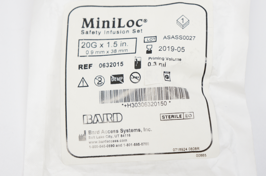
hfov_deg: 24.6
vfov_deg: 16.5
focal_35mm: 82
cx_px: 133
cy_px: 88
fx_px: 609
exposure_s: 1/60
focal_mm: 55
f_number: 6.3
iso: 400
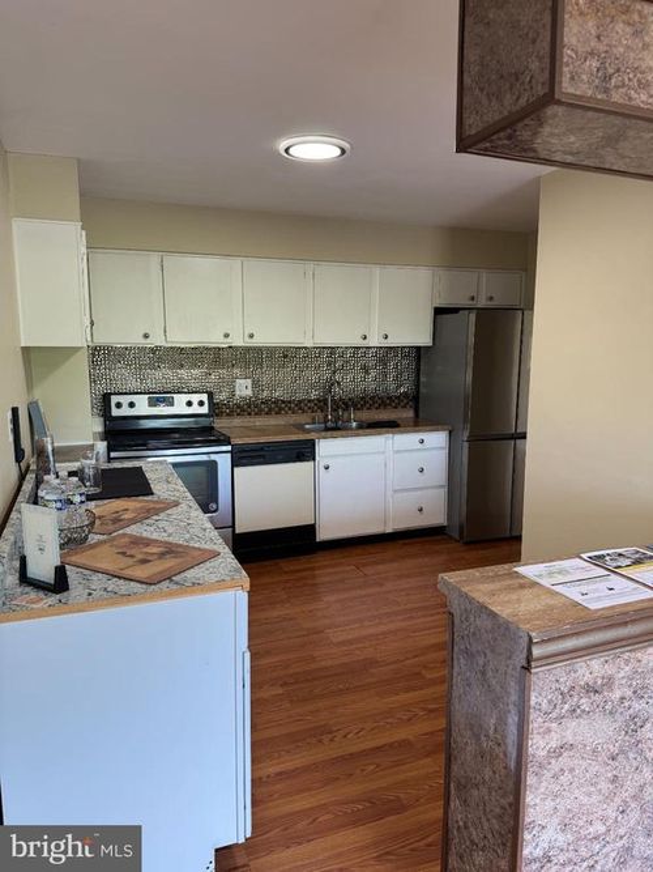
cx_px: 326
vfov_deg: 71.6
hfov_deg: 56.8
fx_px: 604
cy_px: 436
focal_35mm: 24
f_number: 1.78
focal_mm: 6.76
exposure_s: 1/60
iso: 125
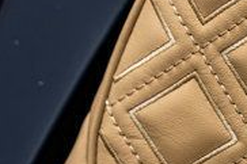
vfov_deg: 3.5
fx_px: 2701
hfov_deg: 5.2
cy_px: 79
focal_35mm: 394
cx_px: 281
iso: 1600
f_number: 4.5
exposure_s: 1/50
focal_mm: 70
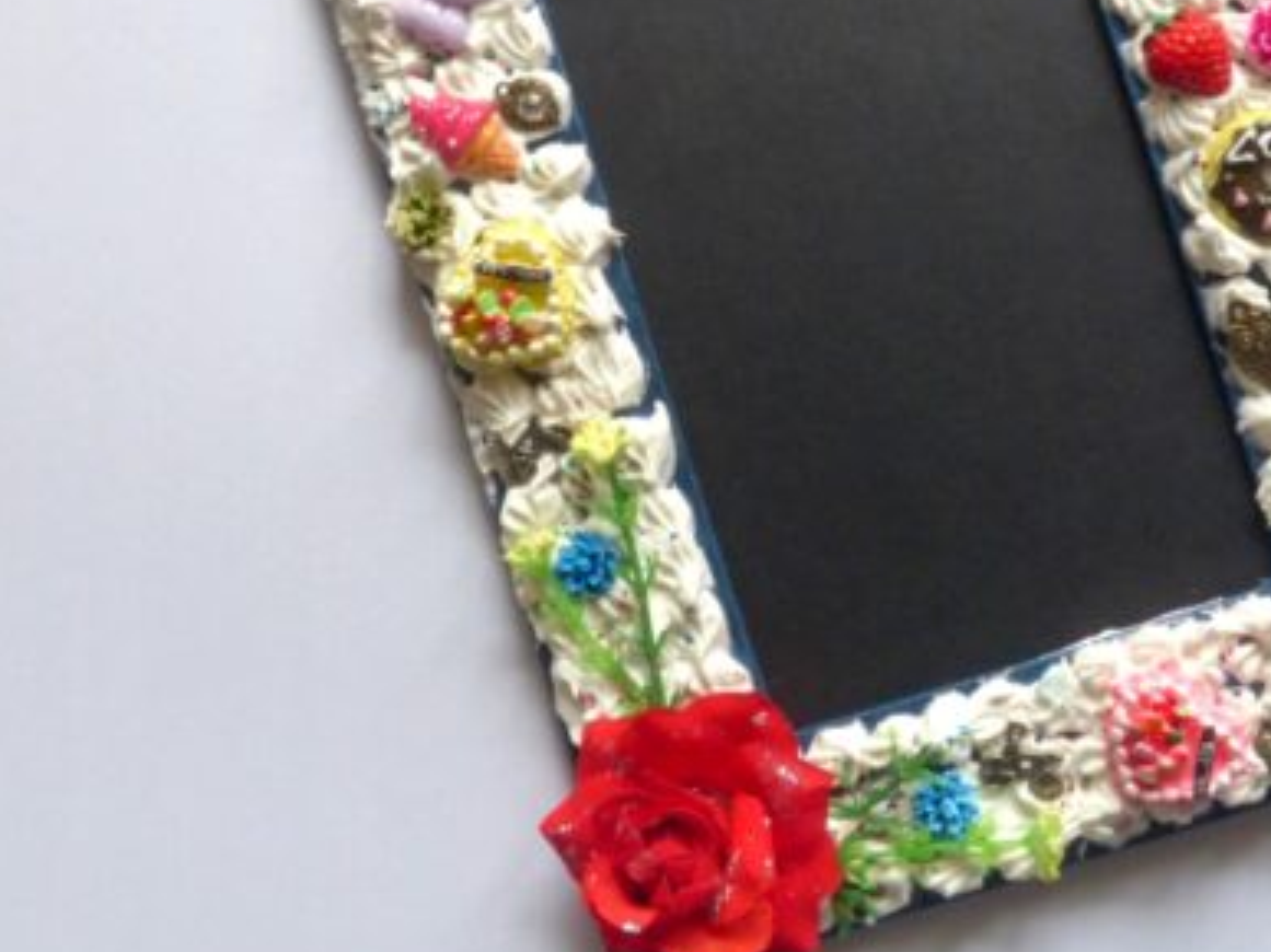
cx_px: 864
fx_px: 1652
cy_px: 266
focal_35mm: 45
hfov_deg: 41.5
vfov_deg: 31.7
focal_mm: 5.2
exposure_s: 1/60
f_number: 7.1
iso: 200
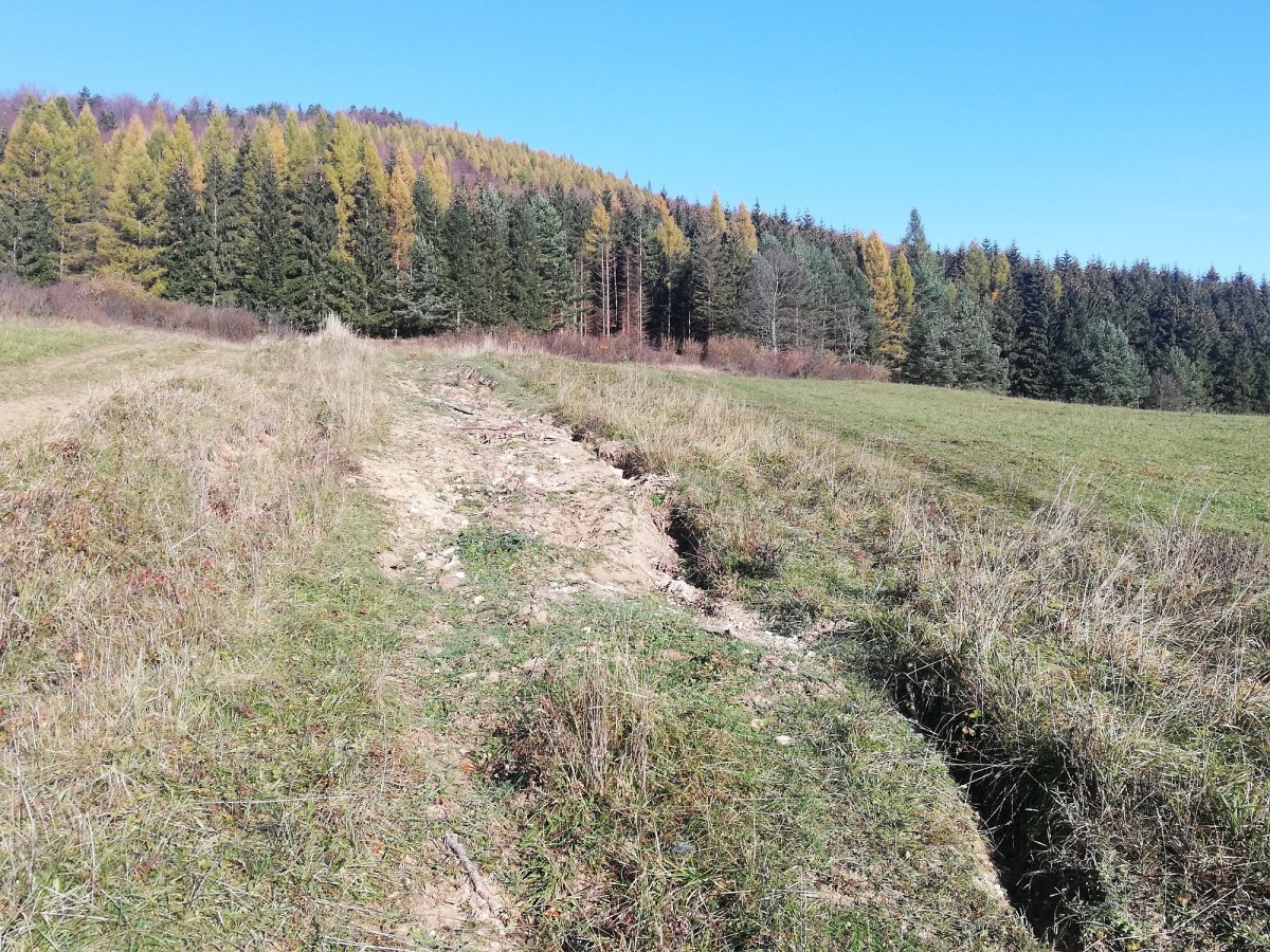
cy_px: 476
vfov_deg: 42.9
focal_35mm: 33
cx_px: 635
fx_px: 1211
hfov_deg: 55.4
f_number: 2.2
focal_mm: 3.81
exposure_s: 1/529
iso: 50
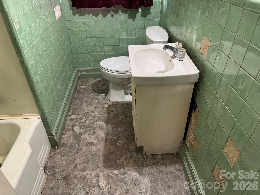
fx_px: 180
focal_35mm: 24
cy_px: 98
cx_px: 130
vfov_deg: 56.8
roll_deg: -0.6
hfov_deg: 71.6
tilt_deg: -37.2
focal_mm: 6.76
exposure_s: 1/60
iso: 800
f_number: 1.78
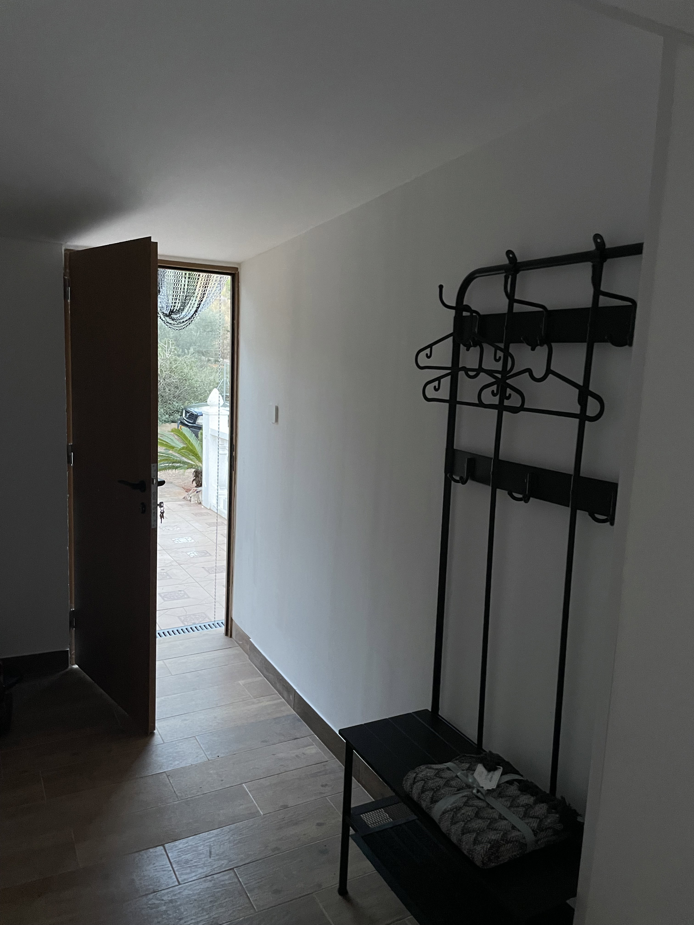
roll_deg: -3.1
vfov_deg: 67.3
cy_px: 462
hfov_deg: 53.1
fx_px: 695
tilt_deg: -9.1
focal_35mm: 26
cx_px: 347
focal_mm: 4.2
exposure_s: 1/25
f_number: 1.6
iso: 640
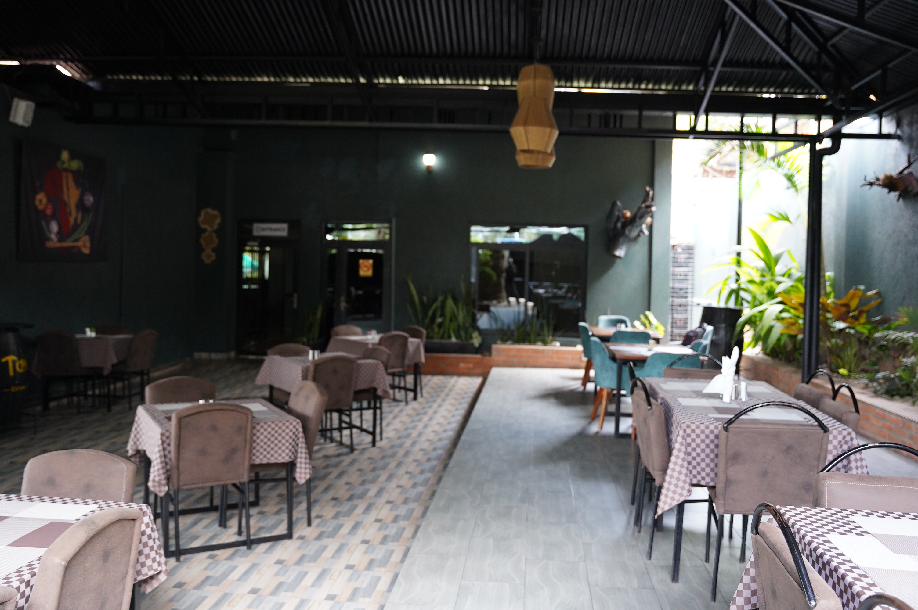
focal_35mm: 30
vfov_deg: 44.2
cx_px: 459
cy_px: 305
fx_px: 752
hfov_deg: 62.8
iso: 2500
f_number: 2.8
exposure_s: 1/160
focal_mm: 29.5
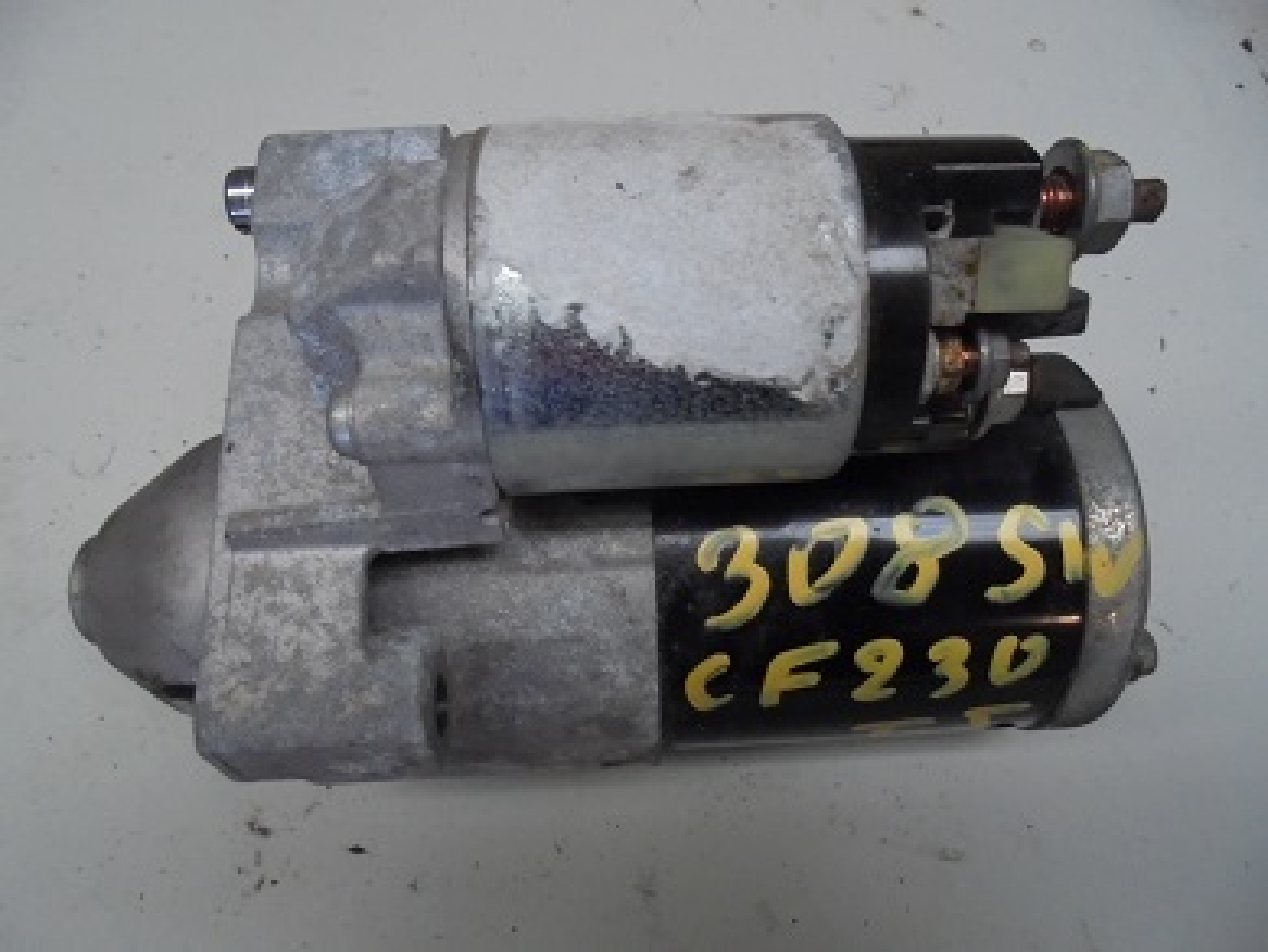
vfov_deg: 53.1
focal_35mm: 26
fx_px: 953
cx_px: 634
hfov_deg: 67.3
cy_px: 476
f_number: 3.5
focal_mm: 4.6
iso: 320
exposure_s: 1/30
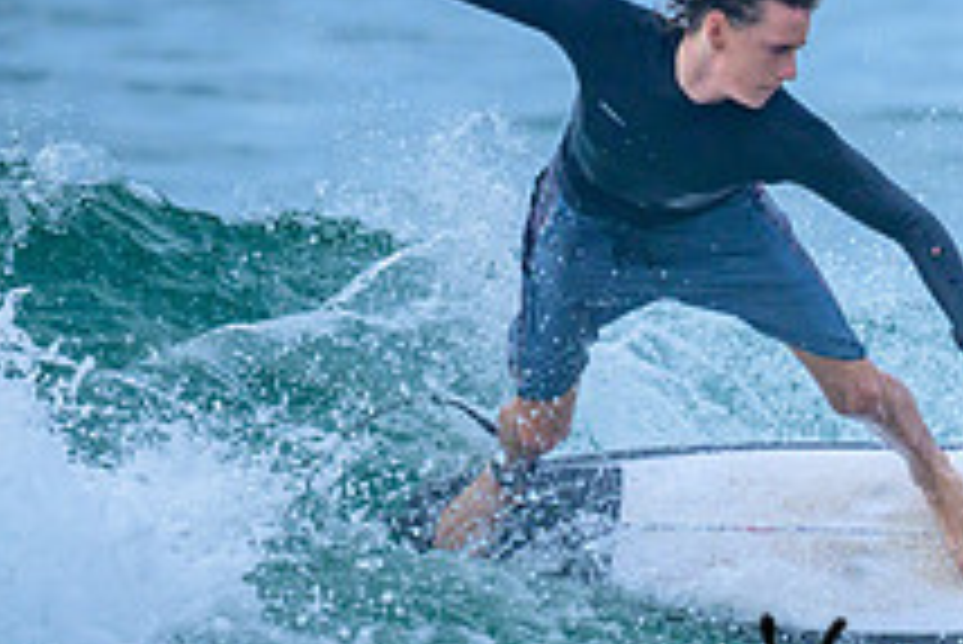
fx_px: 77999
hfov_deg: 0.7
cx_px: 1309
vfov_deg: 0.5
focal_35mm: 2914
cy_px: 605
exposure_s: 1/3200
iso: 450
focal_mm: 800
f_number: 6.3
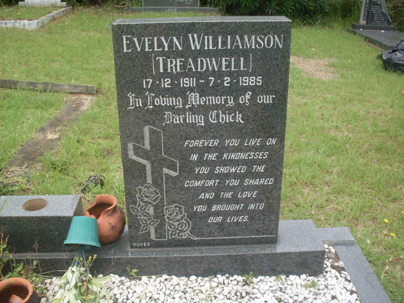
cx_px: 202
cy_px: 152
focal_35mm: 38
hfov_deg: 49.0
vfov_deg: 37.7
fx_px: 443
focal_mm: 6.3
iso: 80
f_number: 8.4
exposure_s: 1/90
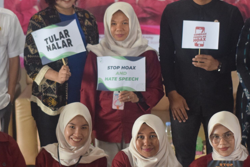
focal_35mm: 129
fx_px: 897
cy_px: 96
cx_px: 122
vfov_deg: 10.6
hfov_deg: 15.9
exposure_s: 1/320
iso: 1600
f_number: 2.2
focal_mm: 50
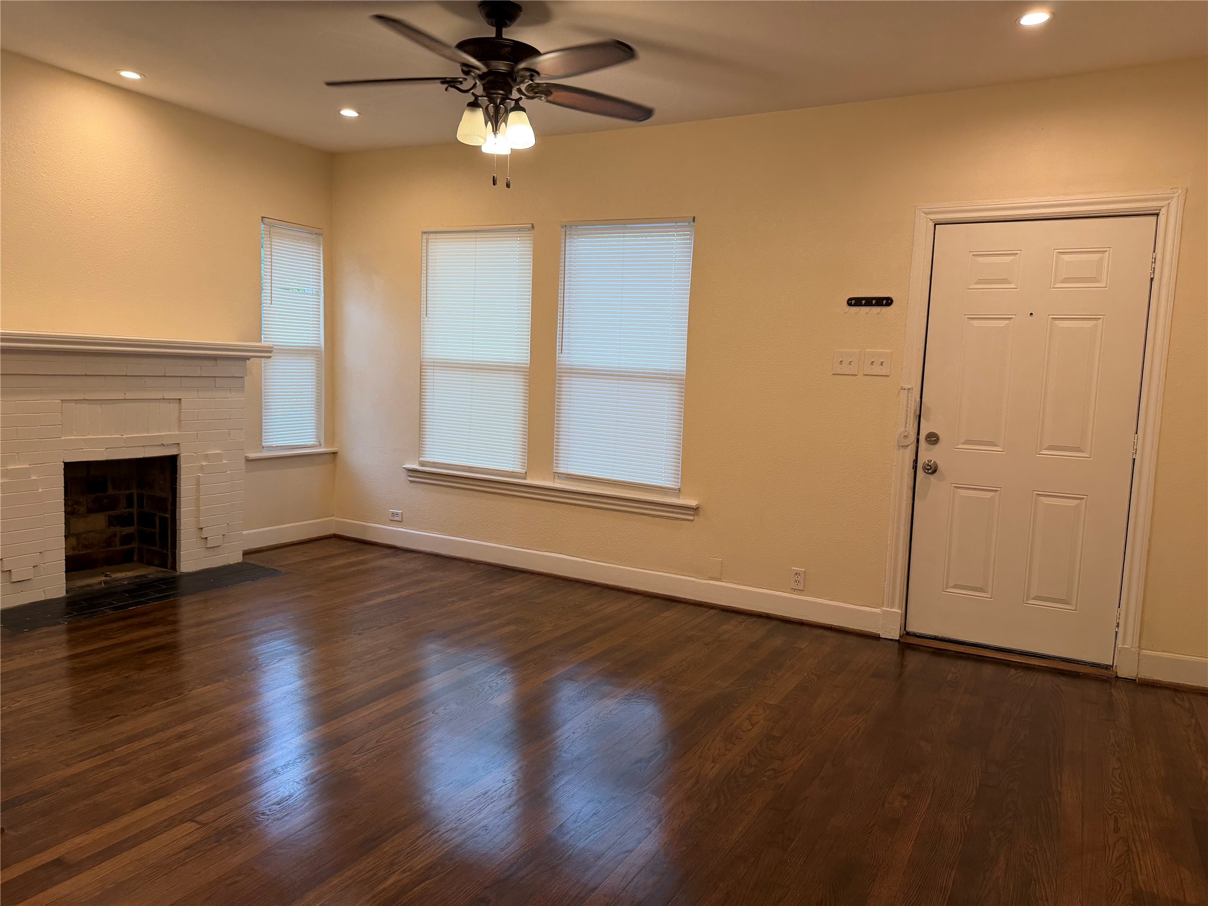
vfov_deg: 56.8
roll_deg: -1.9
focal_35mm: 24
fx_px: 838
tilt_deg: -6.7
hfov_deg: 71.6
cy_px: 453
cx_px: 604
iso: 160
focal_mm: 6.76
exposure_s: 1/120
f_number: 1.78
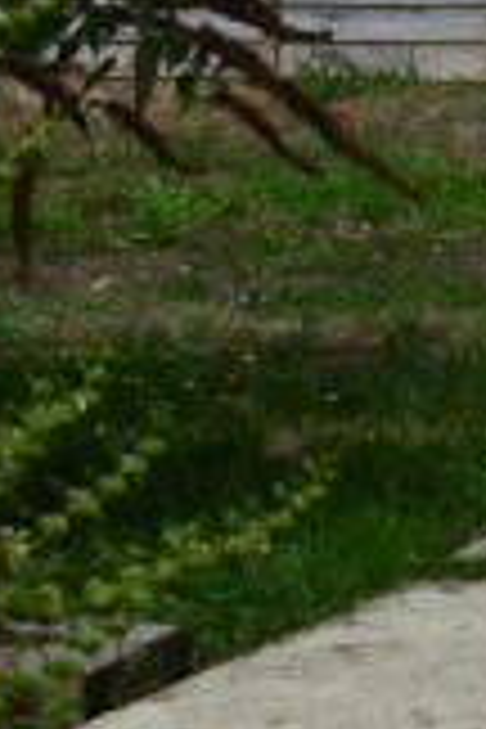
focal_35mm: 194
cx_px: 1418
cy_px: -86
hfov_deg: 6.5
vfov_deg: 10.5
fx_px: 3928
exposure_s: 1/500
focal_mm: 32
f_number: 11
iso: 140
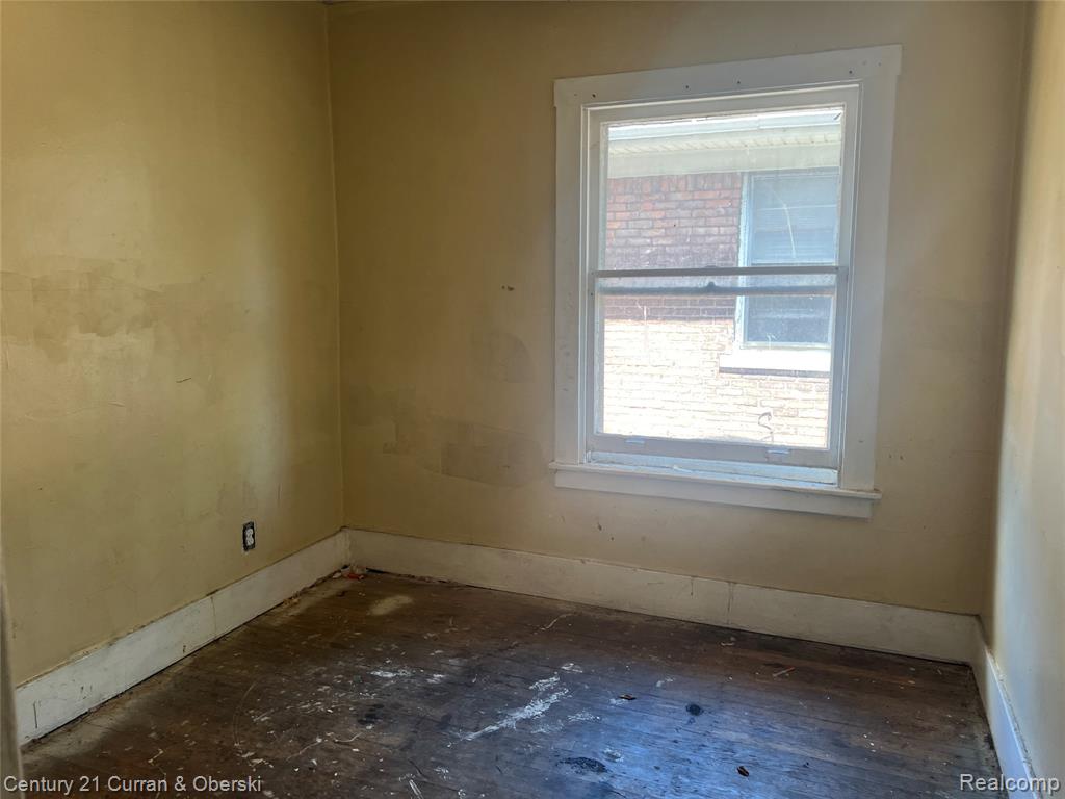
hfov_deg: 67.3
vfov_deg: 53.1
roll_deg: +0.6
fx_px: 800
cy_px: 400
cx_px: 532
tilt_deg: -2.4
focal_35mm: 26
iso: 80
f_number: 1.5
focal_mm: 5.7
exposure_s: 1/121
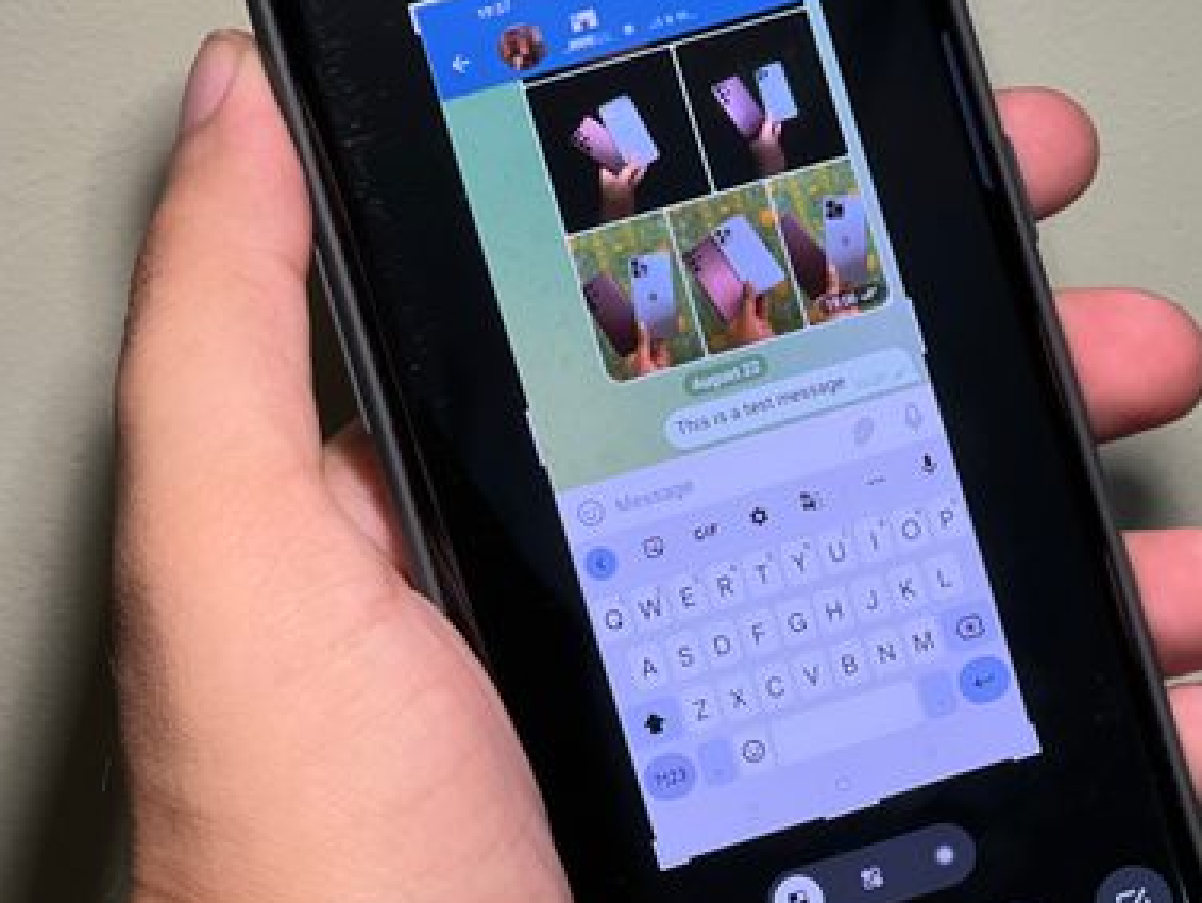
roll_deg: +2.8
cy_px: 479
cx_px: 733
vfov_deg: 10.1
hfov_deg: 13.4
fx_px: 5106
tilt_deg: -33.9
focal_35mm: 147
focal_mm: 9
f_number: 2.8
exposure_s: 1/104
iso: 125
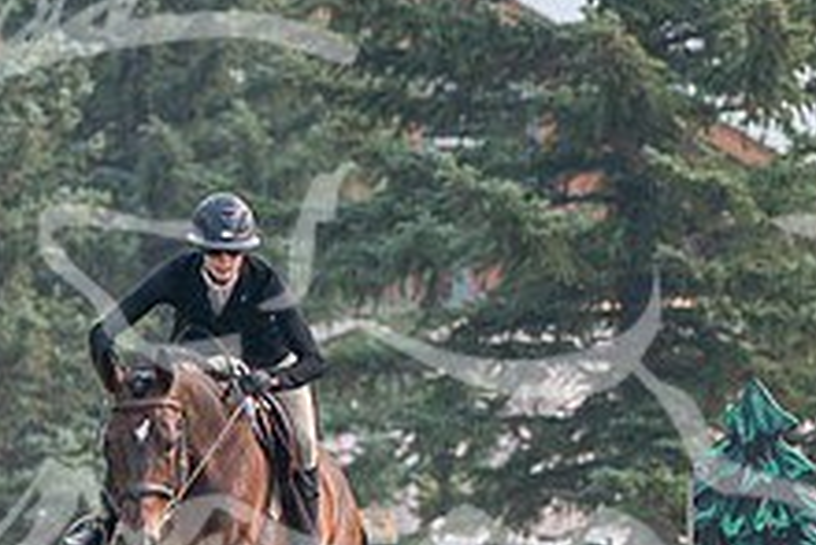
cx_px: 289
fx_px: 17736
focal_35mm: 782
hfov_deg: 2.6
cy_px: 513
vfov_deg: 1.8
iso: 500
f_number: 5.6
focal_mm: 297
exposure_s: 1/640
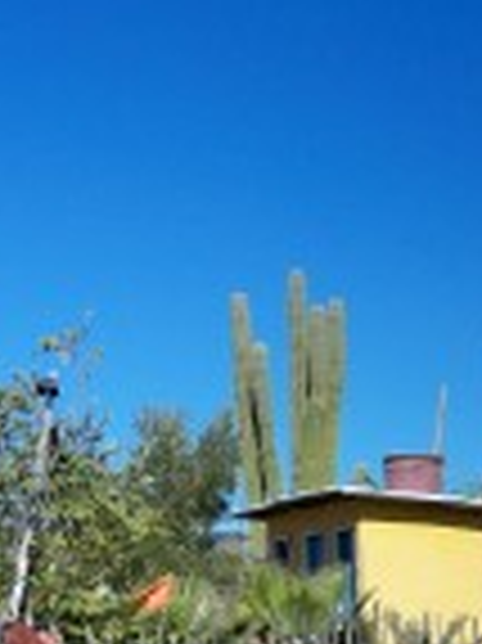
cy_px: 518
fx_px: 1822
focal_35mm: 98
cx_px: -401
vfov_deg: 19.8
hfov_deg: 13.4
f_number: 4.7
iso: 64
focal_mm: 6.3
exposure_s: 1/400
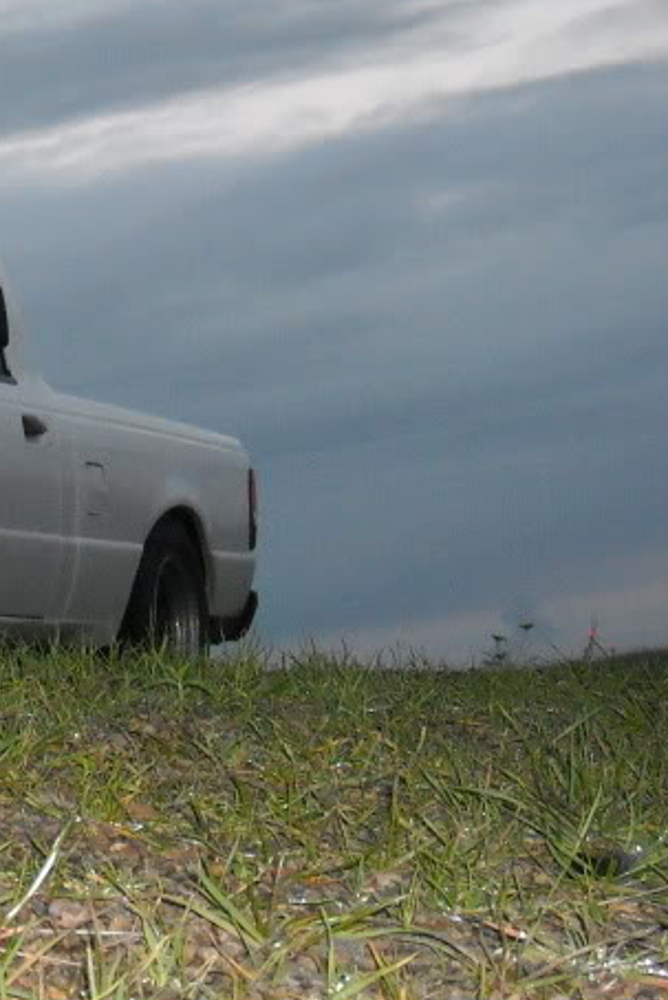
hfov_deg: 9.3
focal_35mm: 143
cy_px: 575
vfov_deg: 14.3
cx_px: -364
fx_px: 3977
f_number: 3.5
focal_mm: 9.9
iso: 400
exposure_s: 1/125
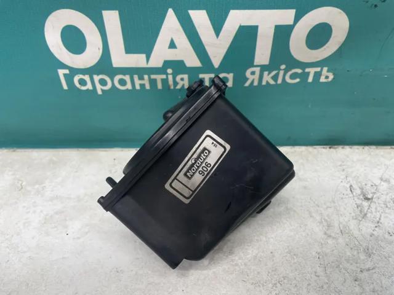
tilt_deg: -38.9
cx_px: 197
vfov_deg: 53.1
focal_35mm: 26
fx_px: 296
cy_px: 148
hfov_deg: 67.3
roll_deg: +2.0
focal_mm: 4.2
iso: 100
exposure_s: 1/100
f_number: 1.6
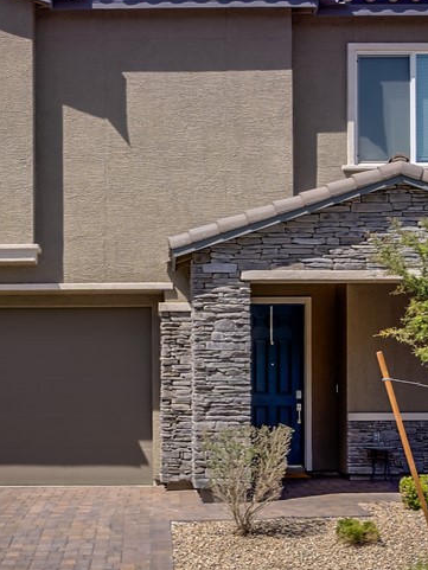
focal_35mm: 65
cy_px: 321
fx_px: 1071
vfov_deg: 29.8
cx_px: 145
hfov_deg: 22.5
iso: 100
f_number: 7.1
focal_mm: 20
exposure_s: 1/400
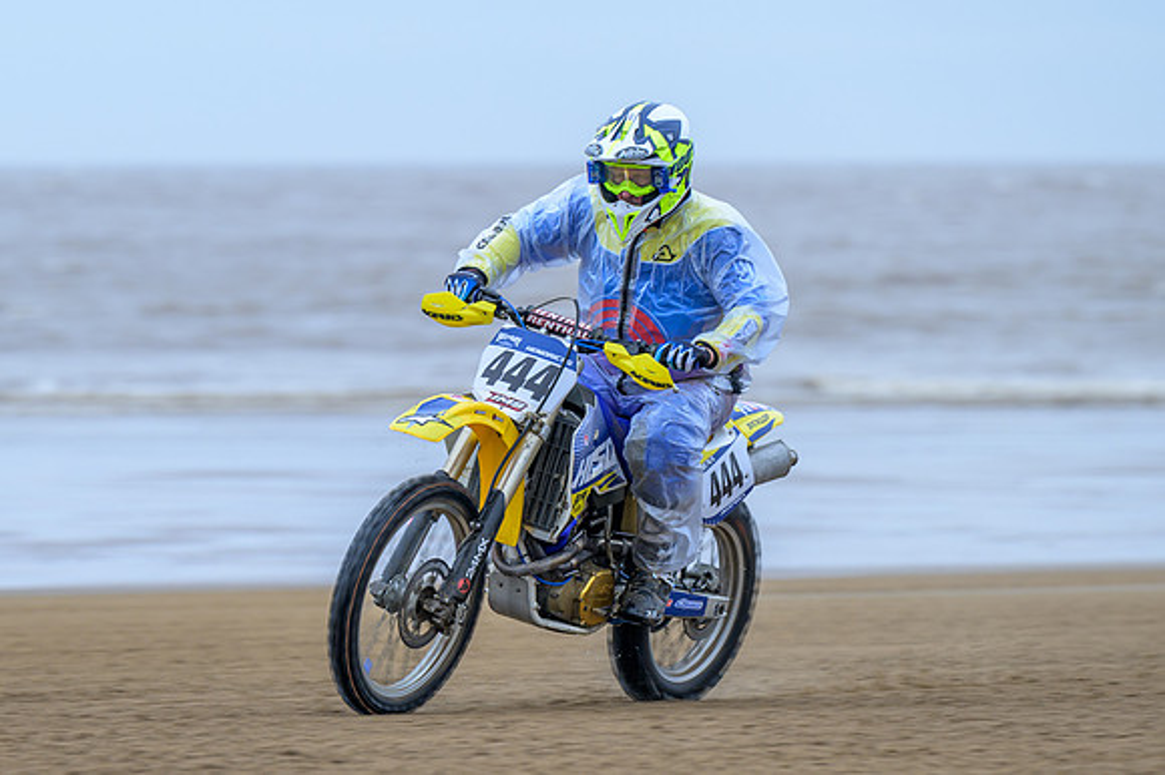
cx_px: 578
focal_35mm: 355
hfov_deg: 5.8
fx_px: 11469
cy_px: 388
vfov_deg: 3.9
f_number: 4
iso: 180
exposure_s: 1/320
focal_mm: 200
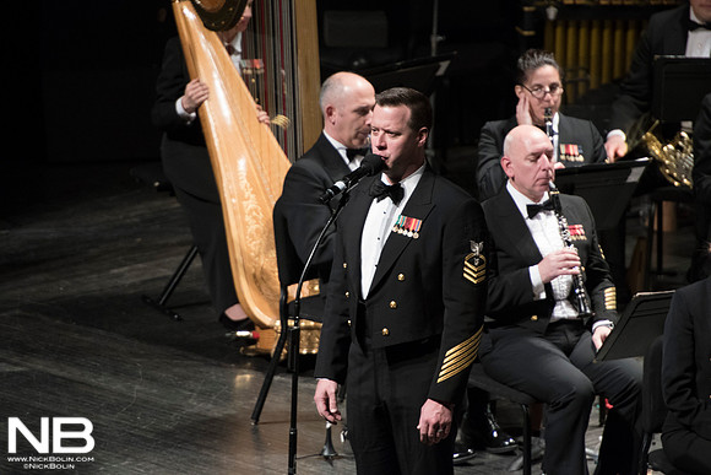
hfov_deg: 5.2
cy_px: 238
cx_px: 356
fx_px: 7901
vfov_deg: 3.4
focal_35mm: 400
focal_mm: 400
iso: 4000
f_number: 5.6
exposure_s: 1/125
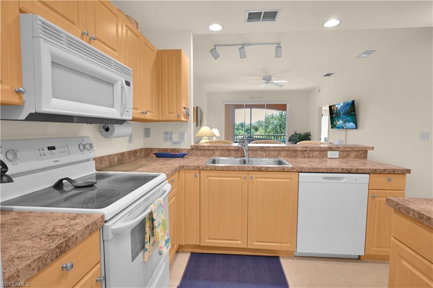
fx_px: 216
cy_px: 144
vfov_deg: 67.3
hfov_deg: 90.0
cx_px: 216
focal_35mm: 18
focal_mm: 12
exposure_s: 1/20
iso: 200
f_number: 3.5
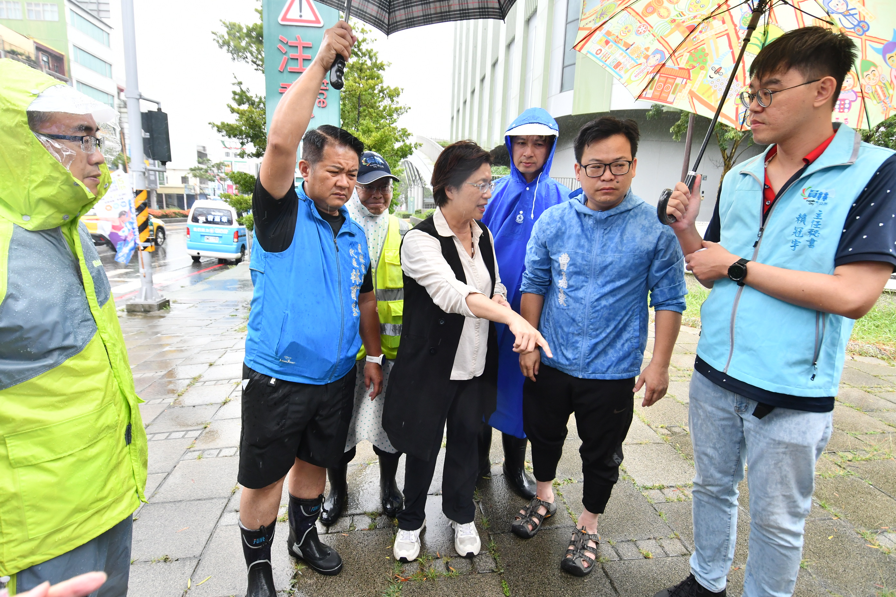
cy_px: 298
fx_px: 448
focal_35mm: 18
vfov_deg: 67.4
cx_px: 448
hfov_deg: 90.0
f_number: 5
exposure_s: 1/250
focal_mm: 12
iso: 800
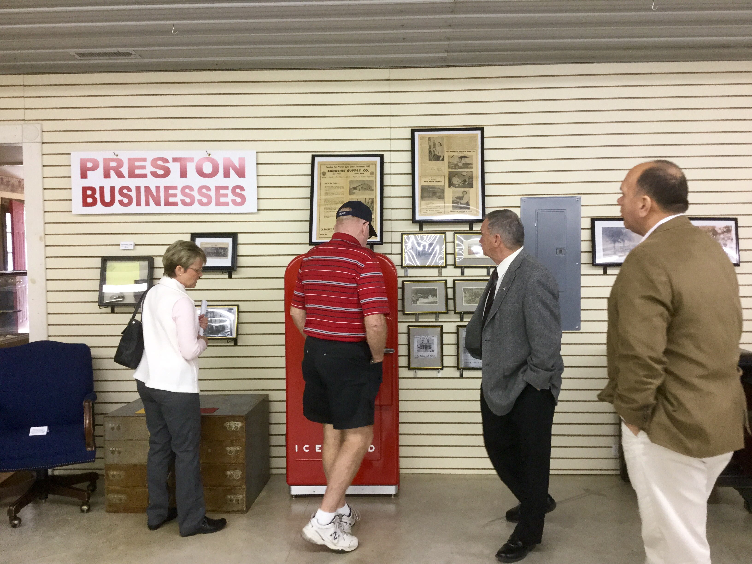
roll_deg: +0.5
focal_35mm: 31
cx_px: 376
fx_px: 673
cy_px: 282
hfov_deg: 58.4
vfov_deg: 45.4
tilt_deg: -0.3
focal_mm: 3.3
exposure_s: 1/30
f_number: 2.4
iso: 80
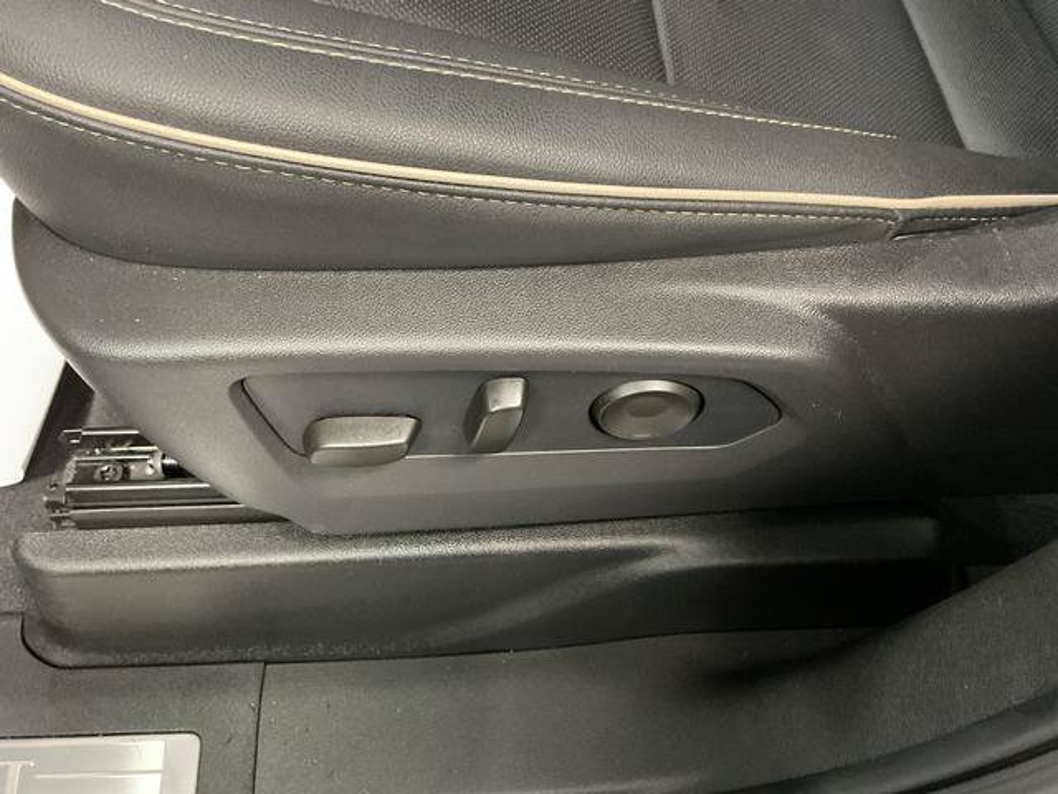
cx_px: 529
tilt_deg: -56.0
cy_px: 397
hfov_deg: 61.7
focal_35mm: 29
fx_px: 886
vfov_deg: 48.2
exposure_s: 1/30
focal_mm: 3
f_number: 1.8
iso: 500
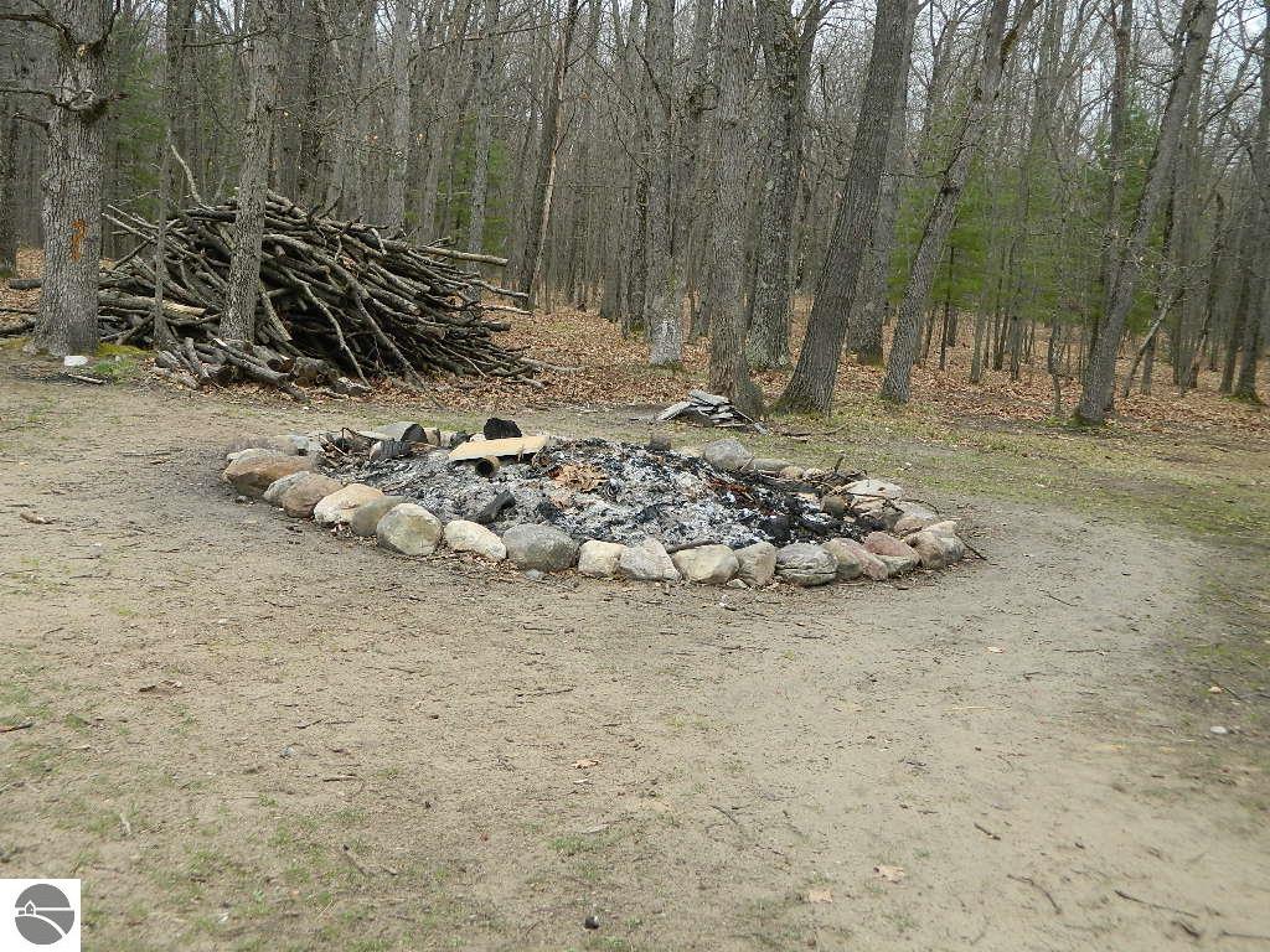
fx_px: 1724
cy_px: 476
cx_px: 635
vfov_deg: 30.9
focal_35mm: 47
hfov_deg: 40.4
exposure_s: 1/400
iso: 125
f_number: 3.6
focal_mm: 8.4
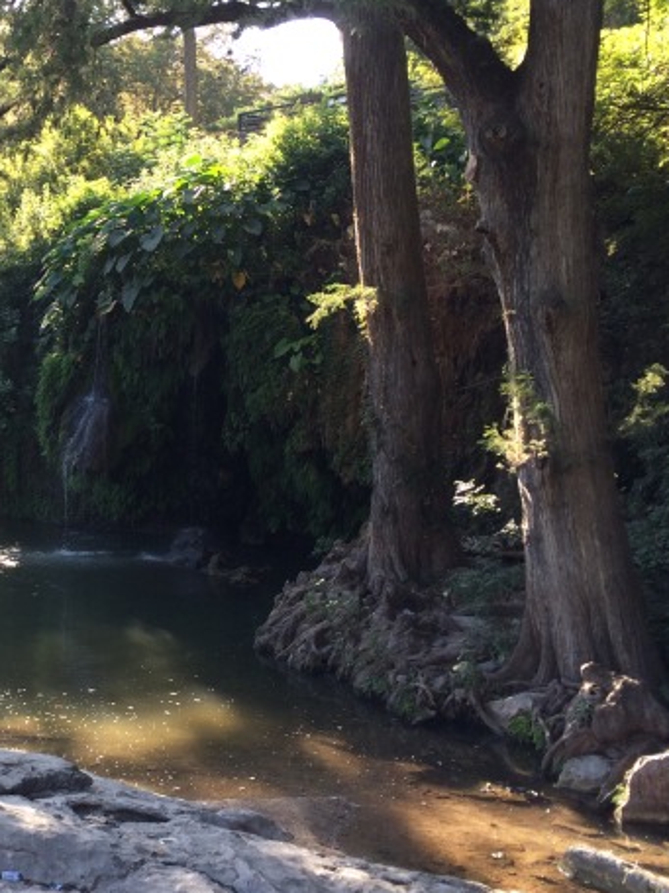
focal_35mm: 51
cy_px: 355
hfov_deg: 26.7
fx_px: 1315
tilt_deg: -1.8
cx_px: -31
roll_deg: -0.4
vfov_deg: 37.4
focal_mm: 4.15
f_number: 2.2
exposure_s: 1/152
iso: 32
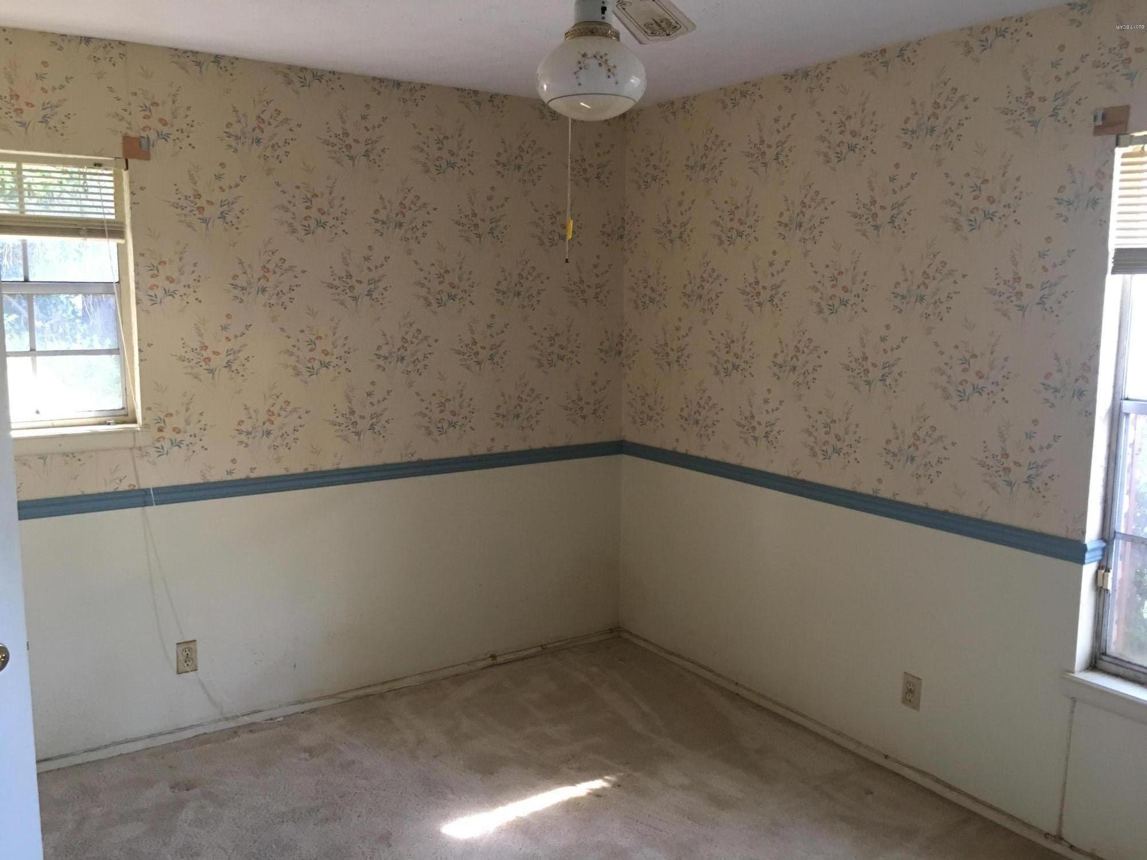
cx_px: 574
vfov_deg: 48.2
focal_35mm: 29
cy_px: 430
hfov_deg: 61.7
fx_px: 961
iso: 80
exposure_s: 1/8
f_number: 2.2
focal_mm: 4.15
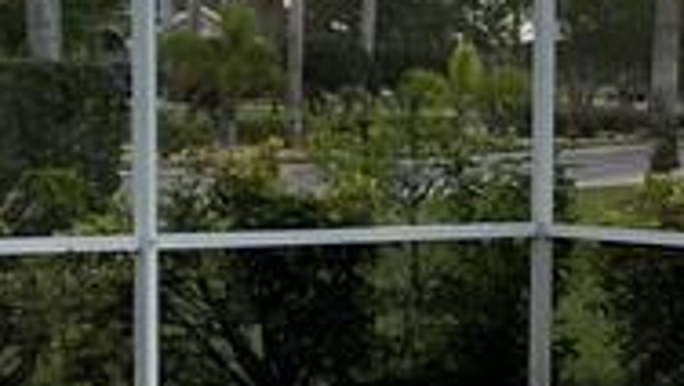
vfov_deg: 7.9
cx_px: 720
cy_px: 324
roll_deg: -1.1
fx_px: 2795
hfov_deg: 13.7
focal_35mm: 154
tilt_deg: -5.3
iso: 32
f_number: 1.6
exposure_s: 1/1052
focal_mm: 4.2
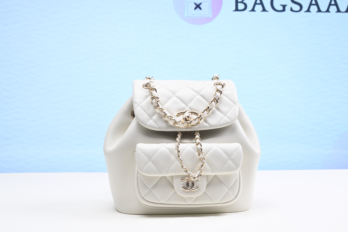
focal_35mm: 48
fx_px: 464
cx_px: 194
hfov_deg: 41.0
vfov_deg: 28.1
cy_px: 111
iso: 100
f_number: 16
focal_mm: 39
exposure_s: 1/2
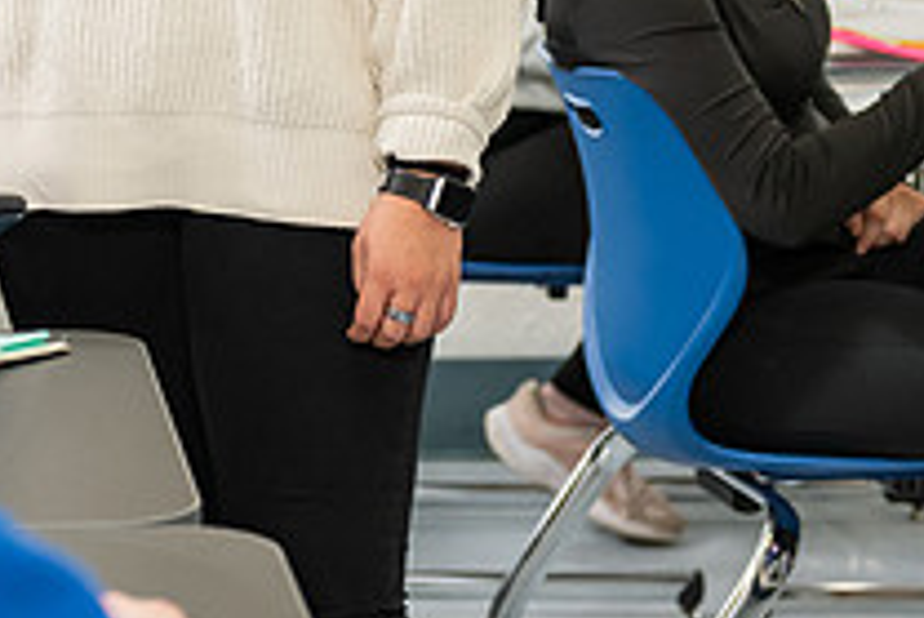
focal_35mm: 156
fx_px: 4007
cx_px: -120
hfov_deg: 12.9
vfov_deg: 8.7
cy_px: -113
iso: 1000
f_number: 3.2
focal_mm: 56
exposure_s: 1/200
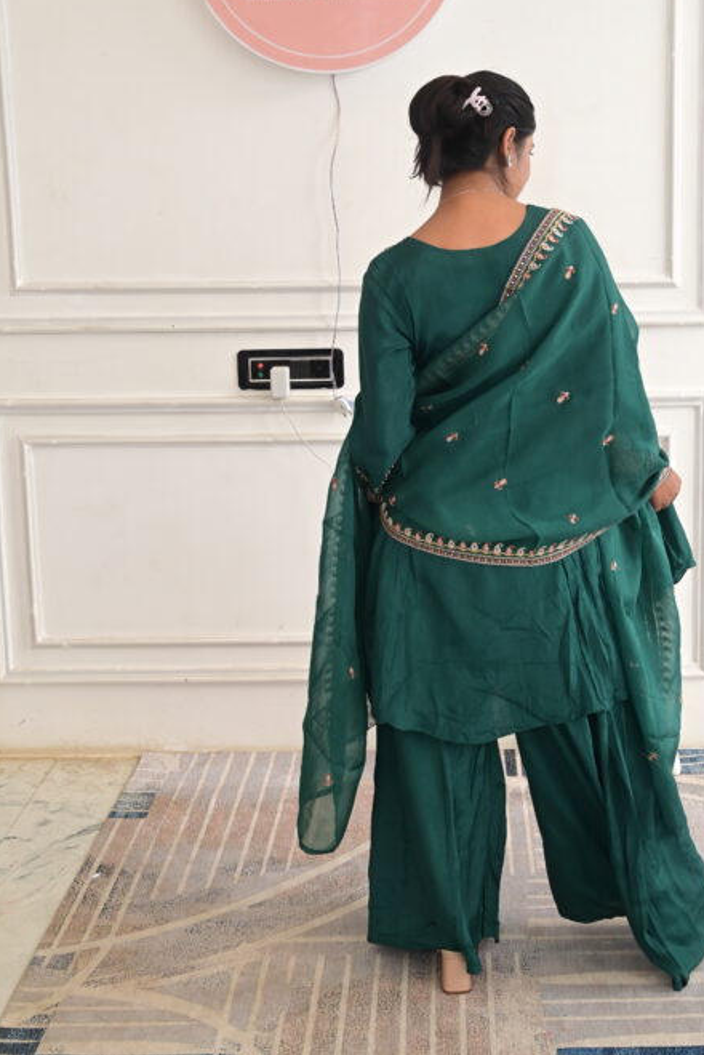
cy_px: 353
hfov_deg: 29.3
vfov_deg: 42.4
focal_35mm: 46
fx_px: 1338
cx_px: 450
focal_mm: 33.5
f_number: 6.3
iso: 640
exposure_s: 1/250
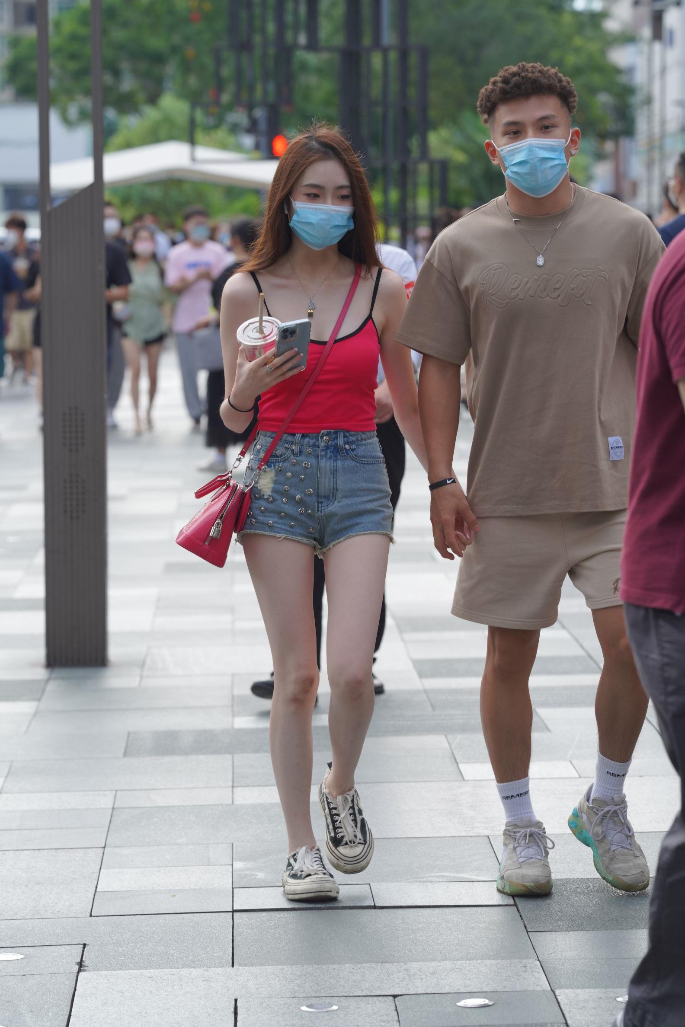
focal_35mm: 135
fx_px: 3853
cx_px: 342
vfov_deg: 15.2
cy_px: 514
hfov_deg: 10.2
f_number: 5.6
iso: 400
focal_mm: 135
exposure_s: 1/500
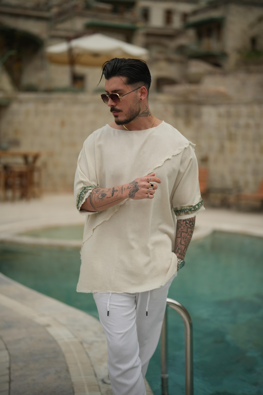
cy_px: 198
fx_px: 548
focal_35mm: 50
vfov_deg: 39.6
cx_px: 132
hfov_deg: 27.0
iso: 320
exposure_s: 1/2000
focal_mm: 50
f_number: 1.2
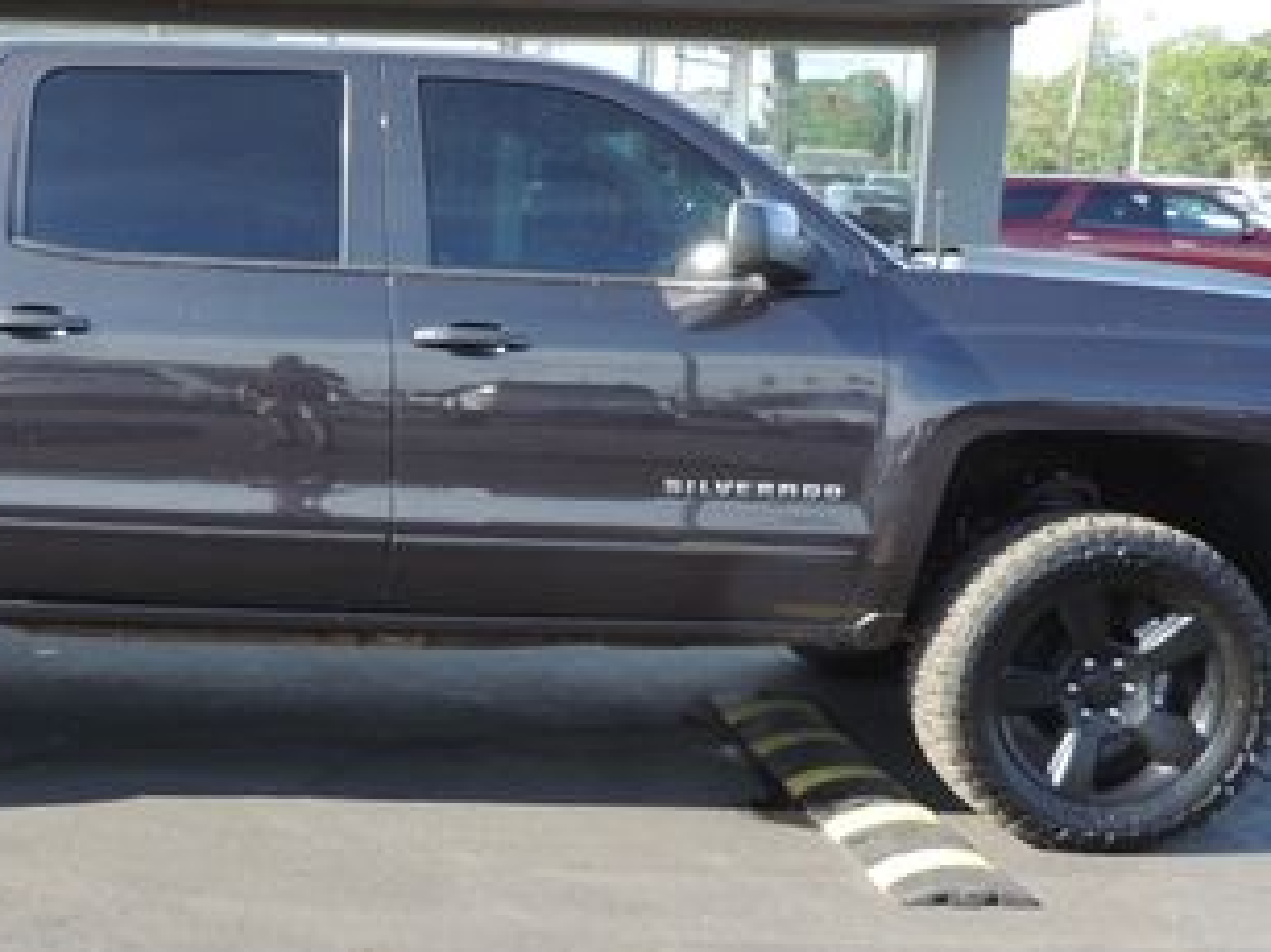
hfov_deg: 37.0
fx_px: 1835
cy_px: 484
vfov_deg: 29.1
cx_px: 277
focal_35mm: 50
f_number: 3
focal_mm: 4.3
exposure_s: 1/250
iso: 80
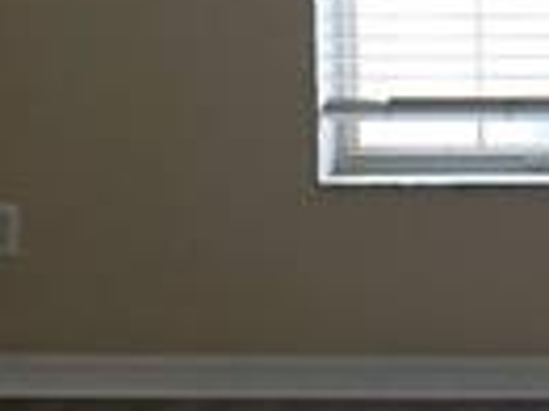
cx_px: 834
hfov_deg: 10.6
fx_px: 2852
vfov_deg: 8.2
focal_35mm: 180
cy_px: -63
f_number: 1.4
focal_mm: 6.5
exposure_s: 1/40
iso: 64
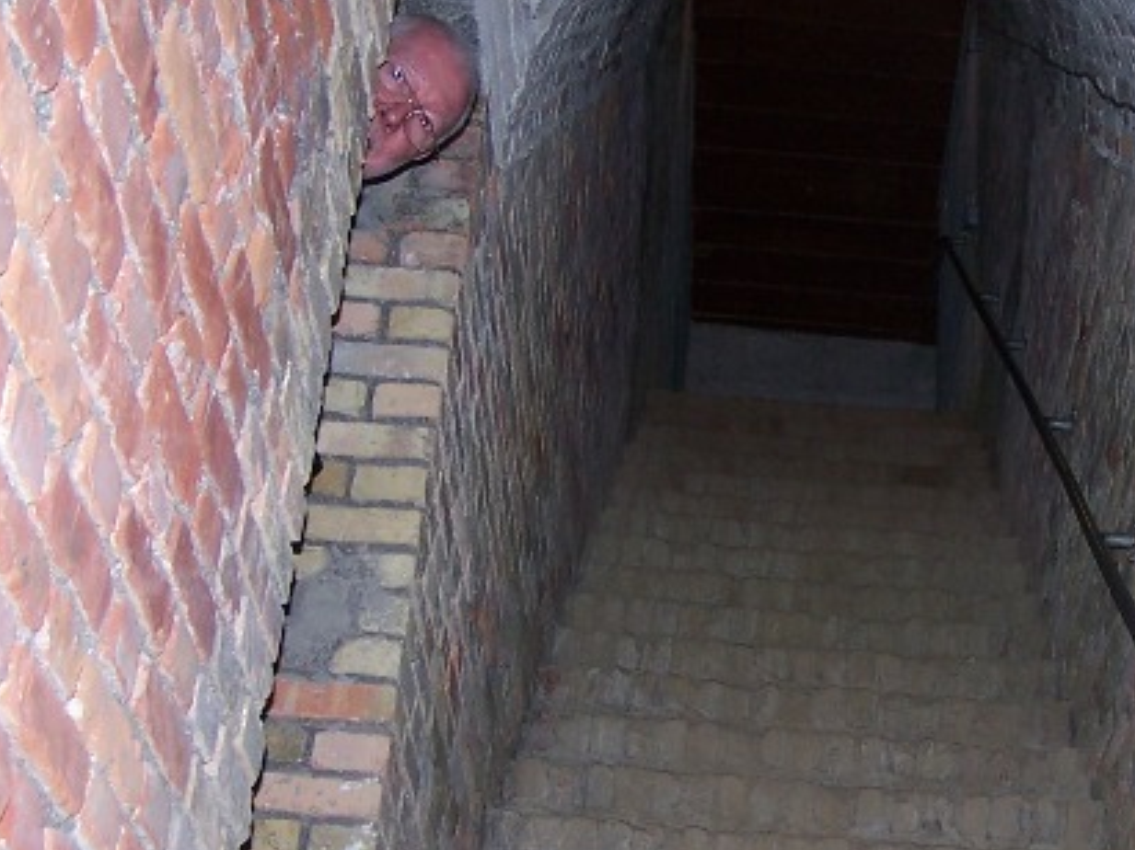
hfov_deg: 25.6
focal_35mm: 74
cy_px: 511
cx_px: 1000
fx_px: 2426
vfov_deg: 19.9
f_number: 2.8
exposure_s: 1/60
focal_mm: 6.3
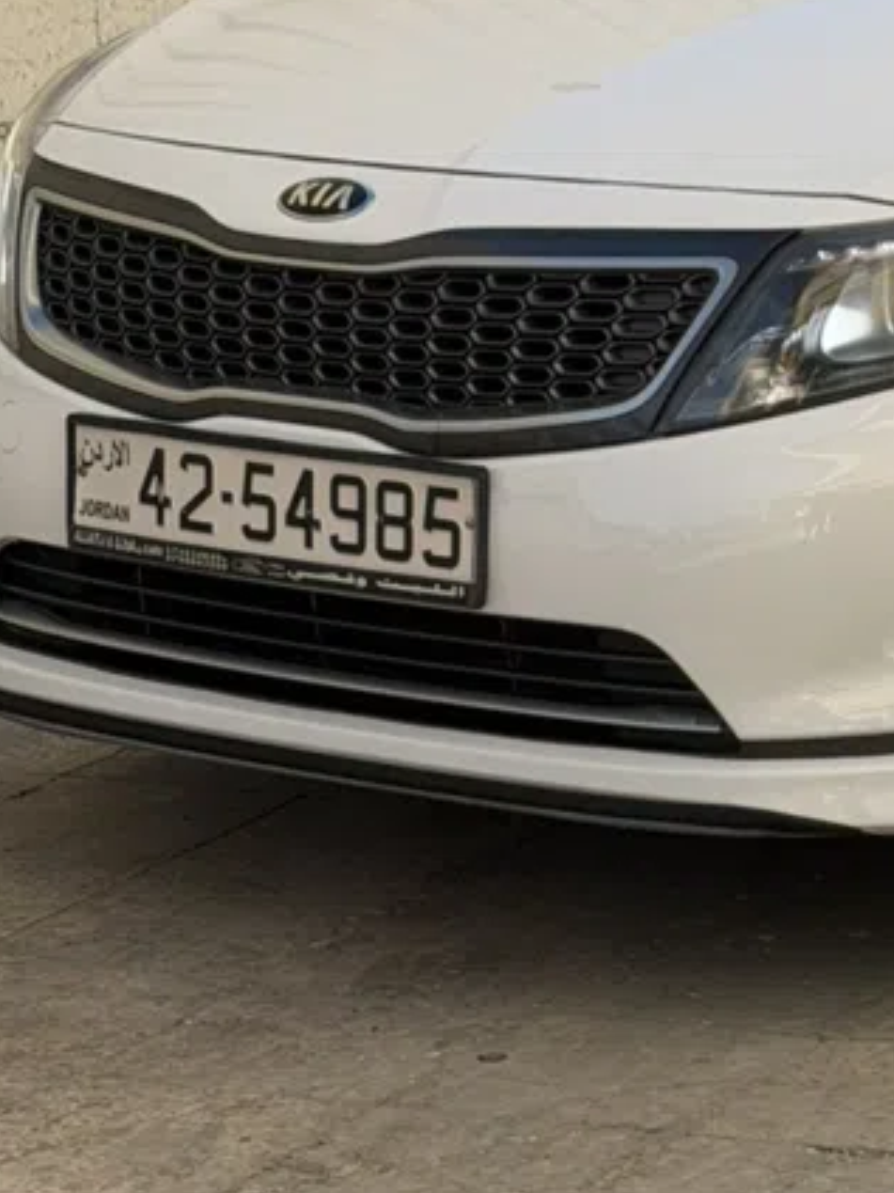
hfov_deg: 9.3
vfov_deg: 12.7
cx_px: 1368
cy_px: 540
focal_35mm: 155
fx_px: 5340
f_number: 1.78
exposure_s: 1/2762
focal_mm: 6.76
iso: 64
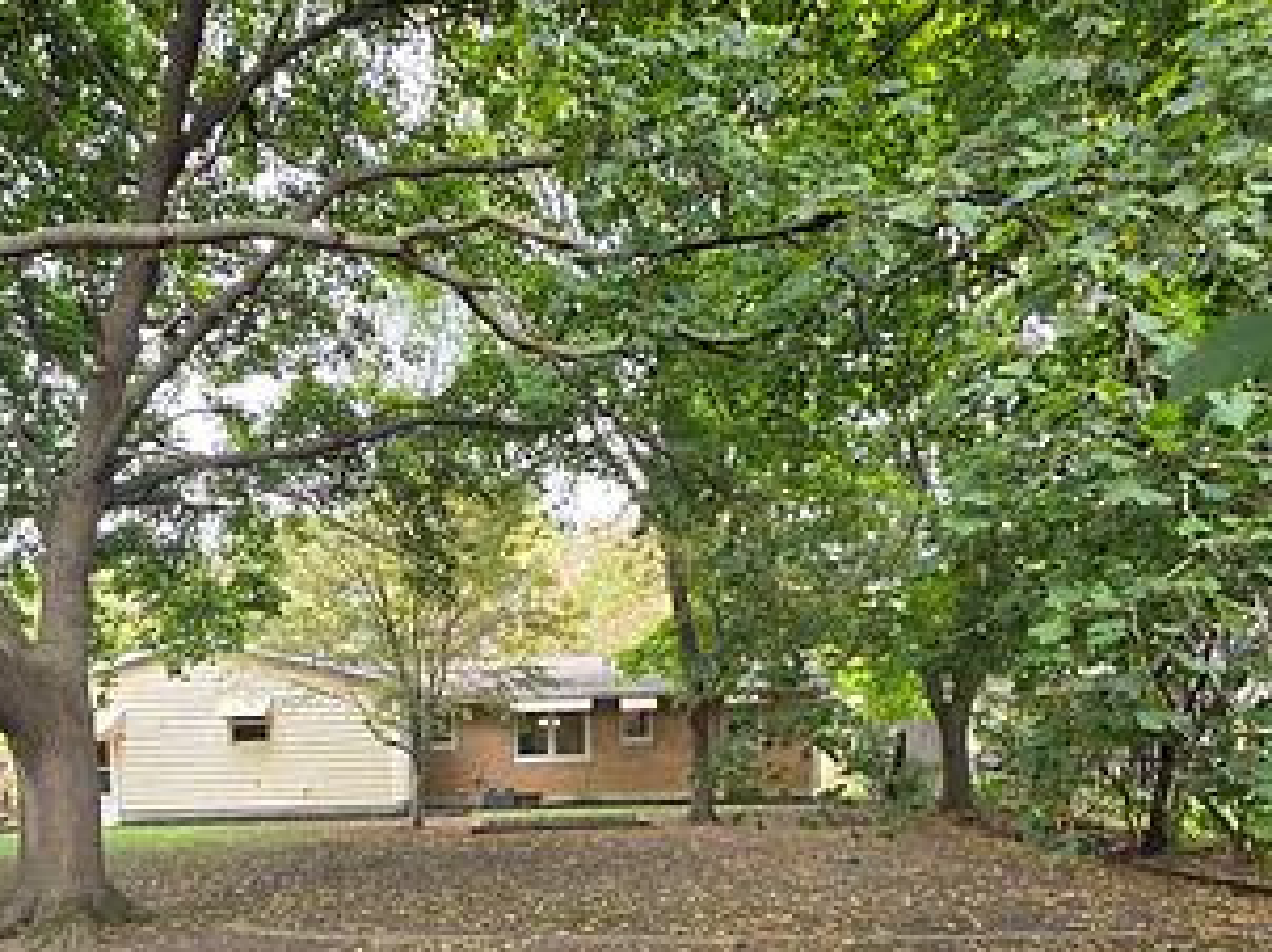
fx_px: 918
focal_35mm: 25
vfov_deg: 49.7
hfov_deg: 68.3
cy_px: 828
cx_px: 472
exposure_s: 1/120
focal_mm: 2.2
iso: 40
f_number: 1.9
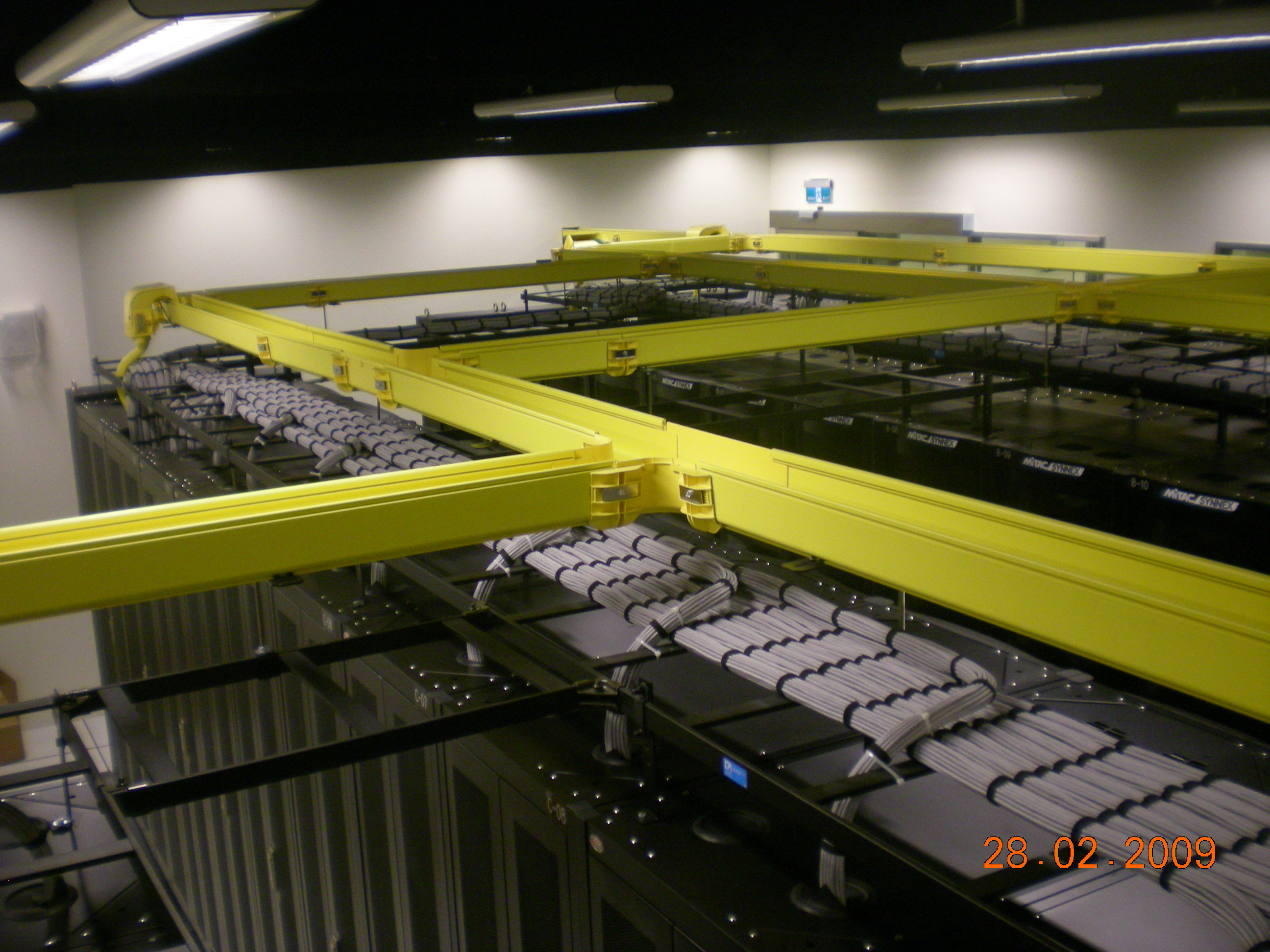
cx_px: 635
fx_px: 1394
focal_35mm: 38
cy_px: 476
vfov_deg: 37.7
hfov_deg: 49.0
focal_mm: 6.3
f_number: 3.1
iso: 200
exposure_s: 1/34.1
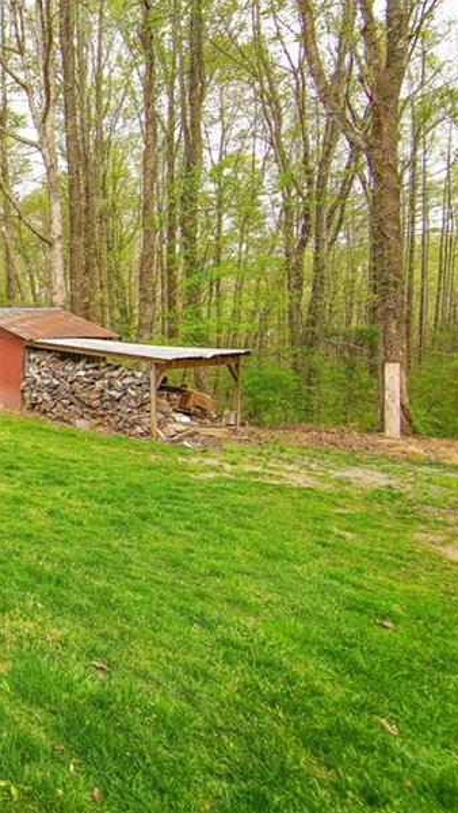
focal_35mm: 25
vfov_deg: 73.7
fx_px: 539
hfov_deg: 30.5
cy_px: 352
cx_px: -196
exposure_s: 1/125
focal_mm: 14
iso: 200
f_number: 7.1
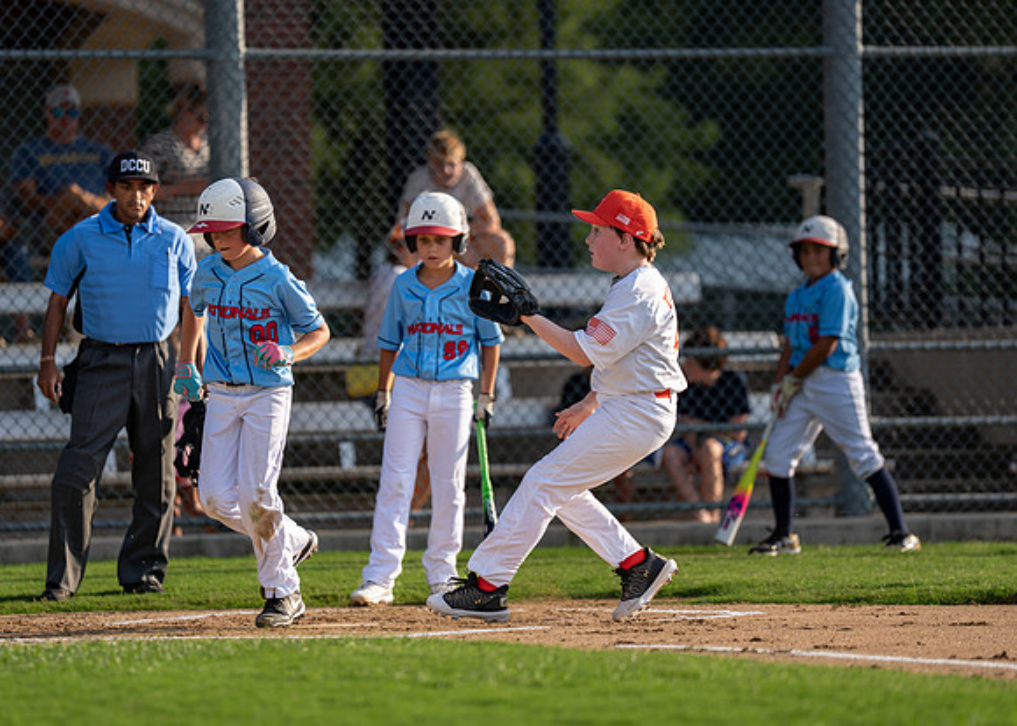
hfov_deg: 7.8
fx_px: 7432
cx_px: 463
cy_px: 333
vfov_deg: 5.6
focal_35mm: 257
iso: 200
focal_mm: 200
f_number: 2.8
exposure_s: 1/2500
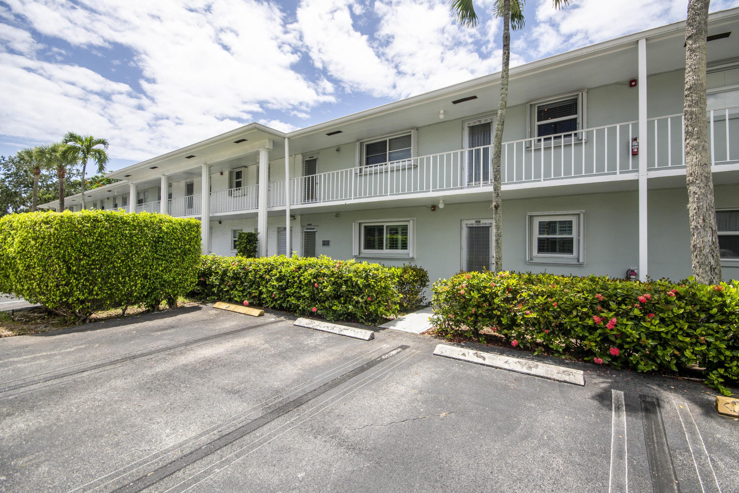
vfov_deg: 77.3
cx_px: 370
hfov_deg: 100.4
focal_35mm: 15
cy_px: 246
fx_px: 308
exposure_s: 1/500
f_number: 8
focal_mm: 10
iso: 100
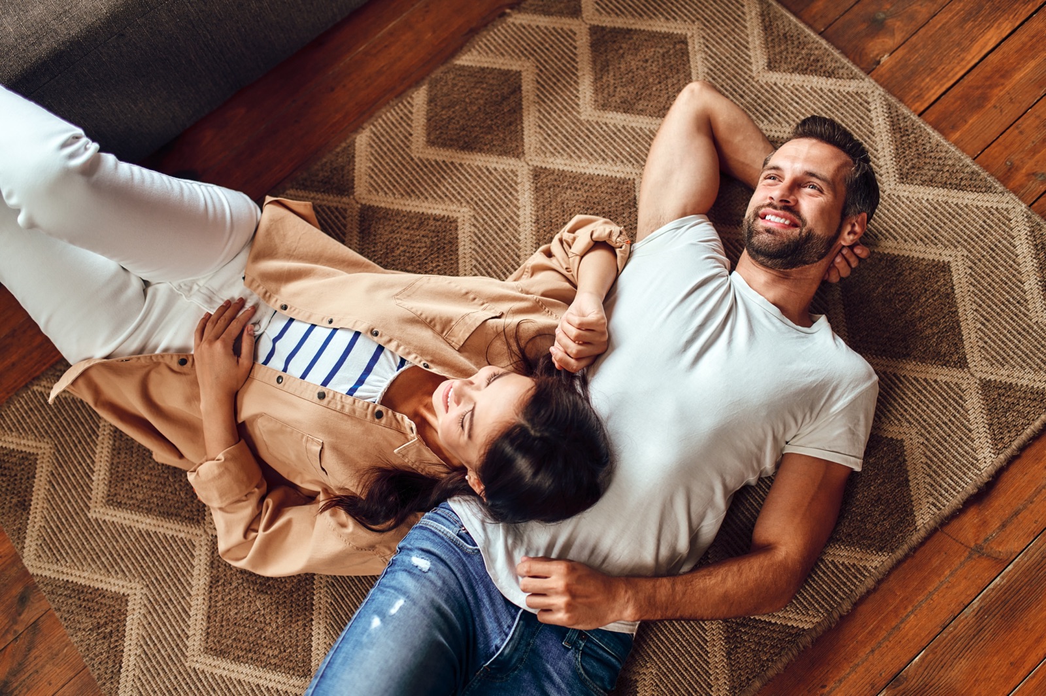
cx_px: 523
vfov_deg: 37.8
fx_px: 1016
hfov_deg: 54.5
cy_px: 348
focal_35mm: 35
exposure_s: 1/160
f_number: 1.8
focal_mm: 35
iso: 500
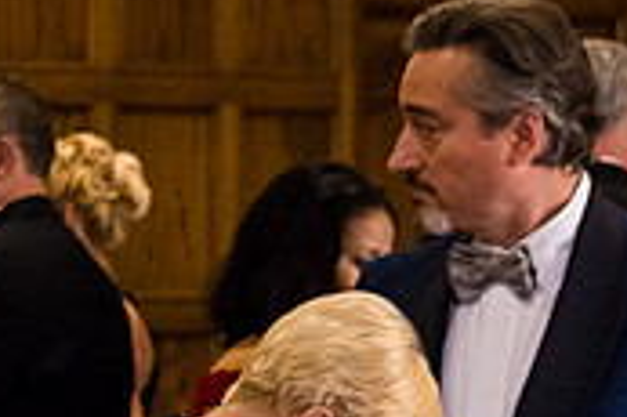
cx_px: -275
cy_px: 673
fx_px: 4855
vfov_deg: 4.9
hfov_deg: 7.3
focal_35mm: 279
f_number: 4
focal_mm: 55
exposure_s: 1/80
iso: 2000
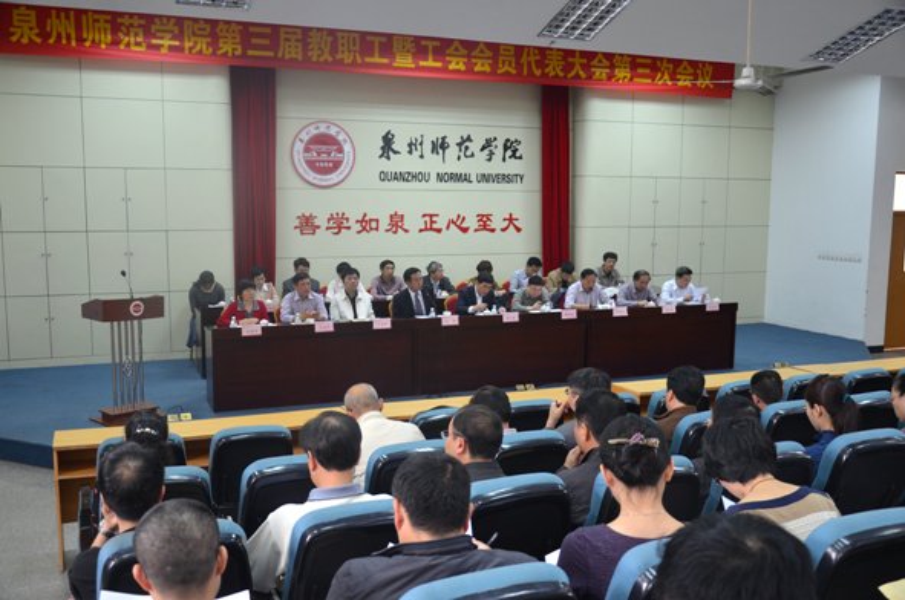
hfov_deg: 57.3
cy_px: 300
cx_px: 452
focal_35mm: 33
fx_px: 828
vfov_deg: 39.8
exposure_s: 1/60
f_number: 3.8
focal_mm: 22
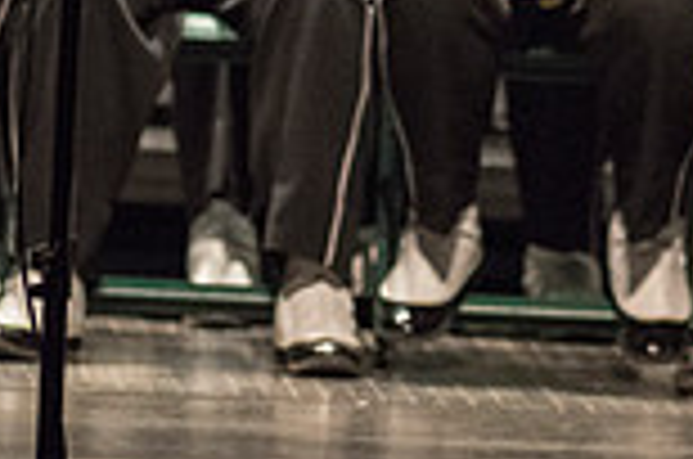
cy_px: -335
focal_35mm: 1133
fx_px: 21765
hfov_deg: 1.8
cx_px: 549
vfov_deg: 1.2
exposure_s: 1/500
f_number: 2.8
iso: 4000
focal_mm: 300
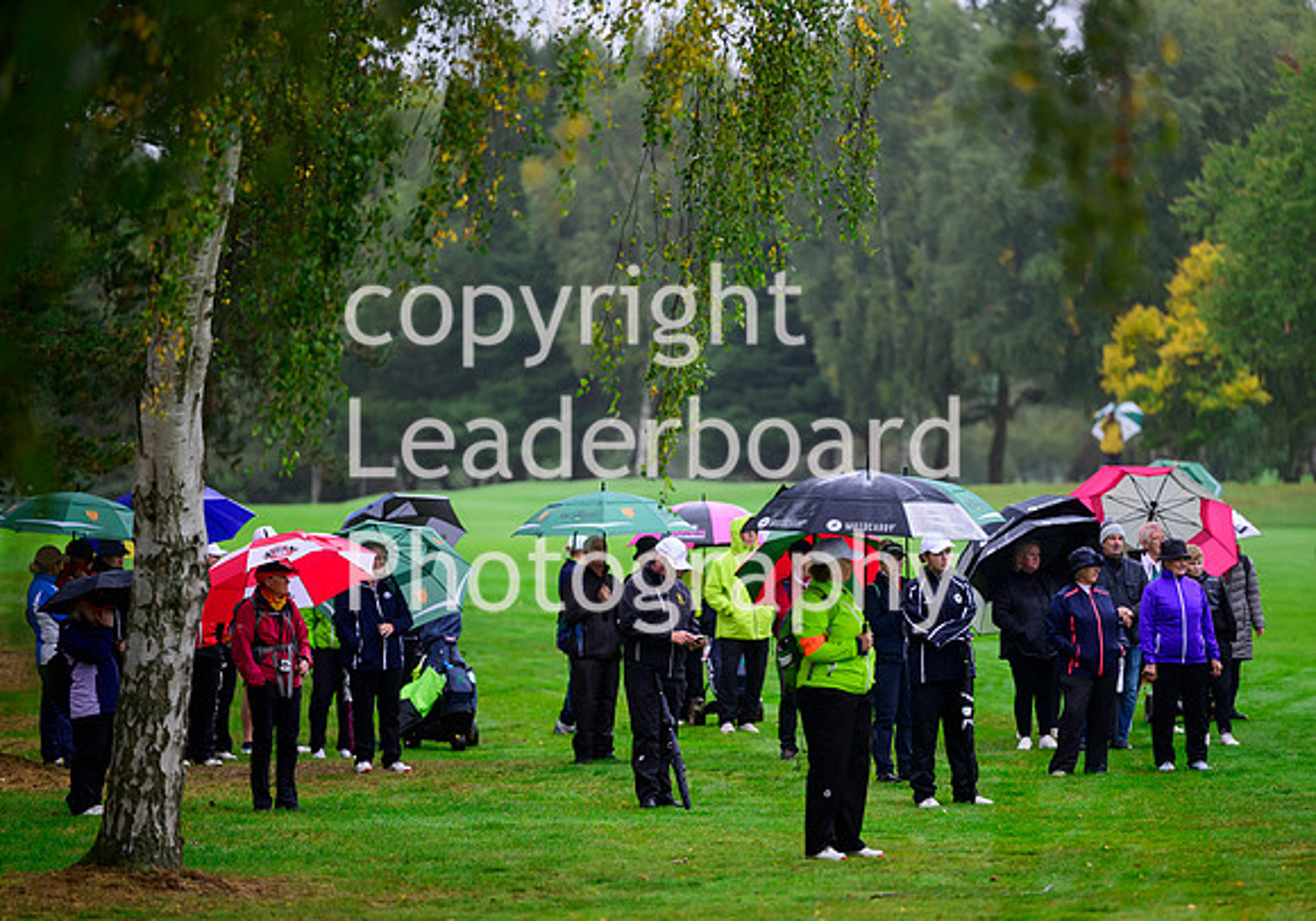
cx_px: 730
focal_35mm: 218
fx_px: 8109
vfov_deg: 6.5
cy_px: 487
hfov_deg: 9.3
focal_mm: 200
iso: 1250
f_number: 2.8
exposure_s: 1/1600
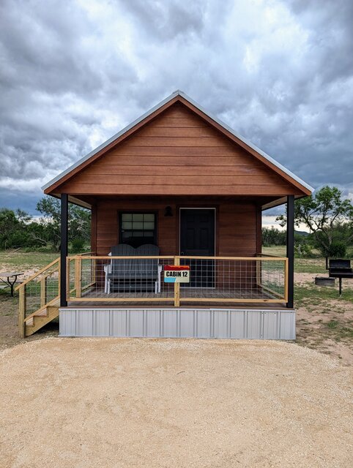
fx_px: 325
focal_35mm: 24
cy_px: 234
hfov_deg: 56.9
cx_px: 176
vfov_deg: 71.5
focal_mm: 6.9
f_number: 1.68
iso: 19
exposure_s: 1/38.3
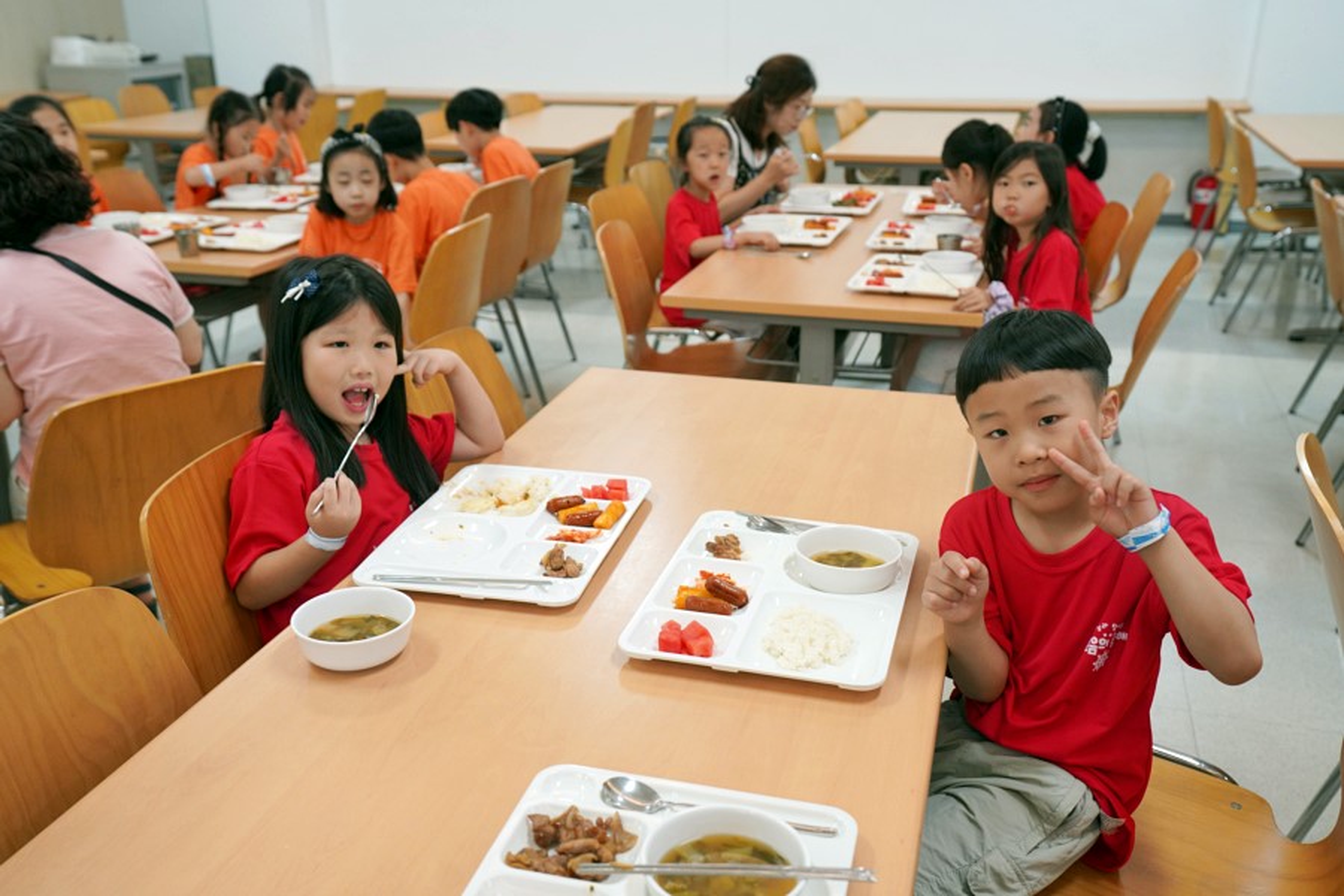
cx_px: 672
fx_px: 1269
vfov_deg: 38.9
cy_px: 448
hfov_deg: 55.8
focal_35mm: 34
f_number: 4
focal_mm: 34
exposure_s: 1/160
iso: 1250
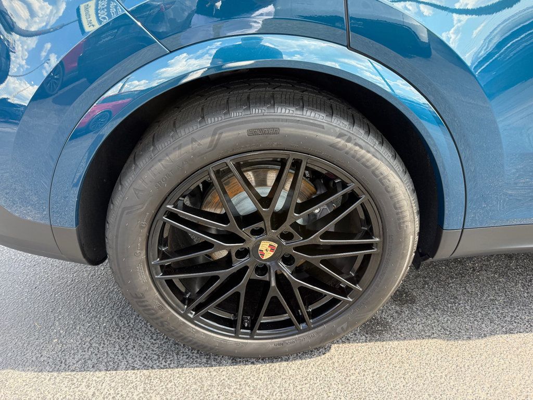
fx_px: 370
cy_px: 200
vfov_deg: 56.8
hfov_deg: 71.6
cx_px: 266
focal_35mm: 24
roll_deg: -1.0
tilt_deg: -30.1
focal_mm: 6.76
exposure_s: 1/381
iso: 100
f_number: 1.78
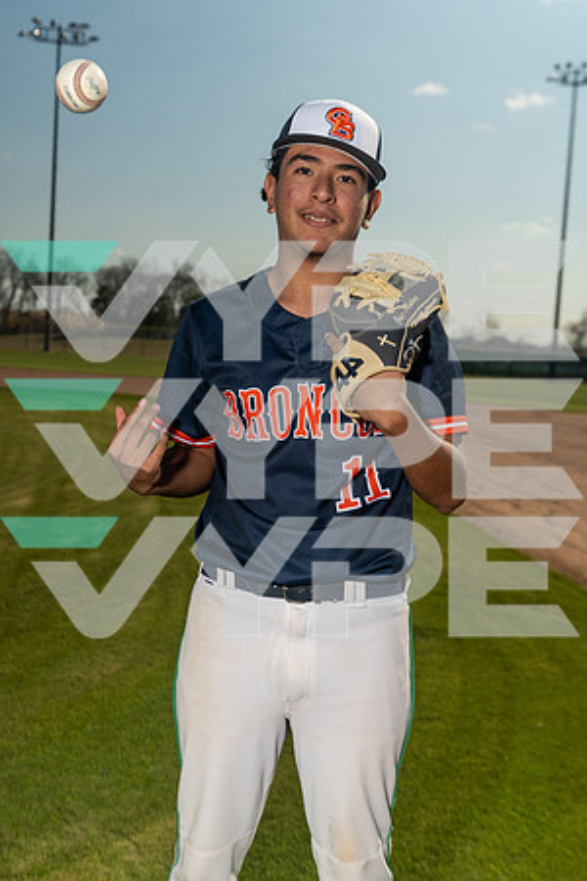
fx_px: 1149
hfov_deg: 28.6
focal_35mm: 47
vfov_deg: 41.9
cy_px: 440
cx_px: 294
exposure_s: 1/200
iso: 500
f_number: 5
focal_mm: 47
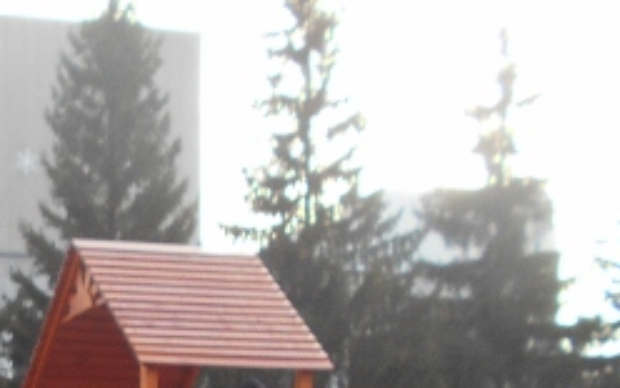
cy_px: 743
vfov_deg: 13.0
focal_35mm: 89
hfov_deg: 20.9
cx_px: -210
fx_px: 1504
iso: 80
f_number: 3.2
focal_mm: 4.6
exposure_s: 1/125
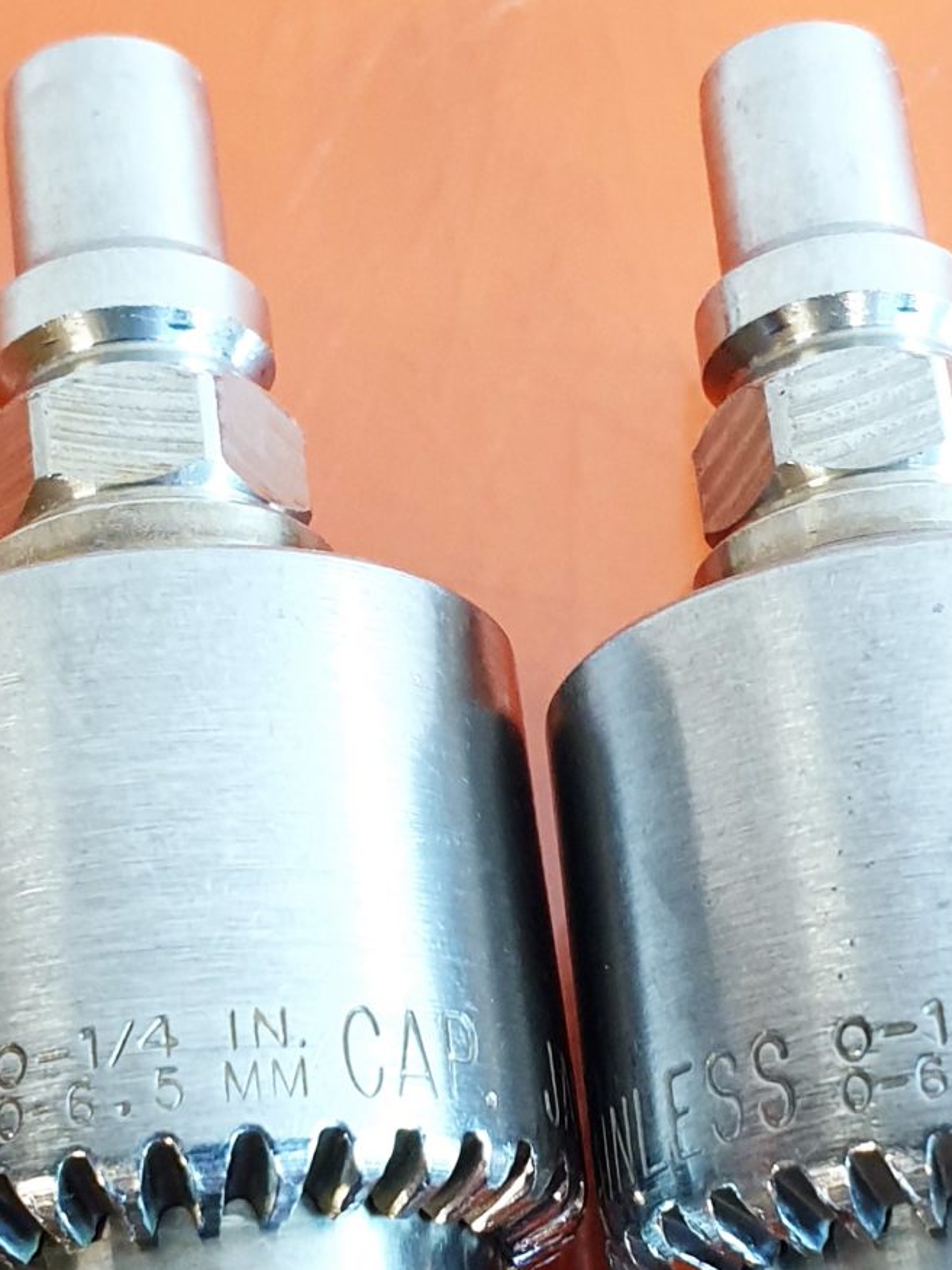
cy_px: 719
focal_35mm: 76
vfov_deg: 25.6
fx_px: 2787
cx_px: 619
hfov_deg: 19.3
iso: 320
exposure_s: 1/33
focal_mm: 4.3
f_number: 2.4
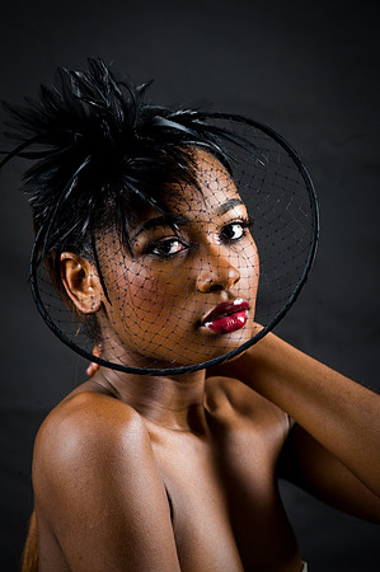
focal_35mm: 200
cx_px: 190
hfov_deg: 6.9
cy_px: 286
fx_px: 3174
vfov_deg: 10.3
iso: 320
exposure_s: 1/125
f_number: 5.6
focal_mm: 200
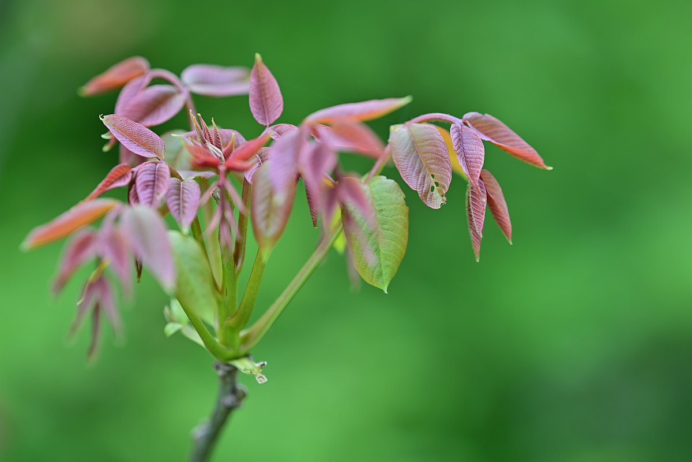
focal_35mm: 135
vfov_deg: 10.2
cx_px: 346
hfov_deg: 15.2
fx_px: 2595
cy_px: 231
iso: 64
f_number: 1.8
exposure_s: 1/200
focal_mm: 135
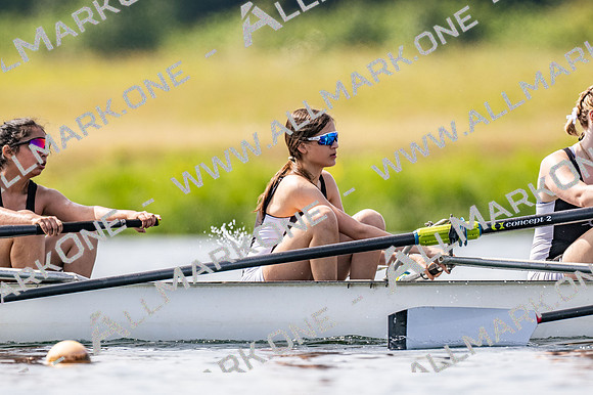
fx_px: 14816
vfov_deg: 1.5
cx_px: 296
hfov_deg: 2.3
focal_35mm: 900
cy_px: 198
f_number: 5
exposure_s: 1/2500
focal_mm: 600
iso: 280
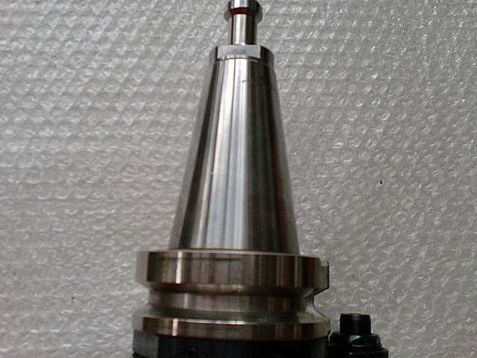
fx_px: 482
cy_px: 179
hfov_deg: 52.6
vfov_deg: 40.7
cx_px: 238
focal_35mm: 35
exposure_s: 1/60
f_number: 3.1
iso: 320
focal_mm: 6.3
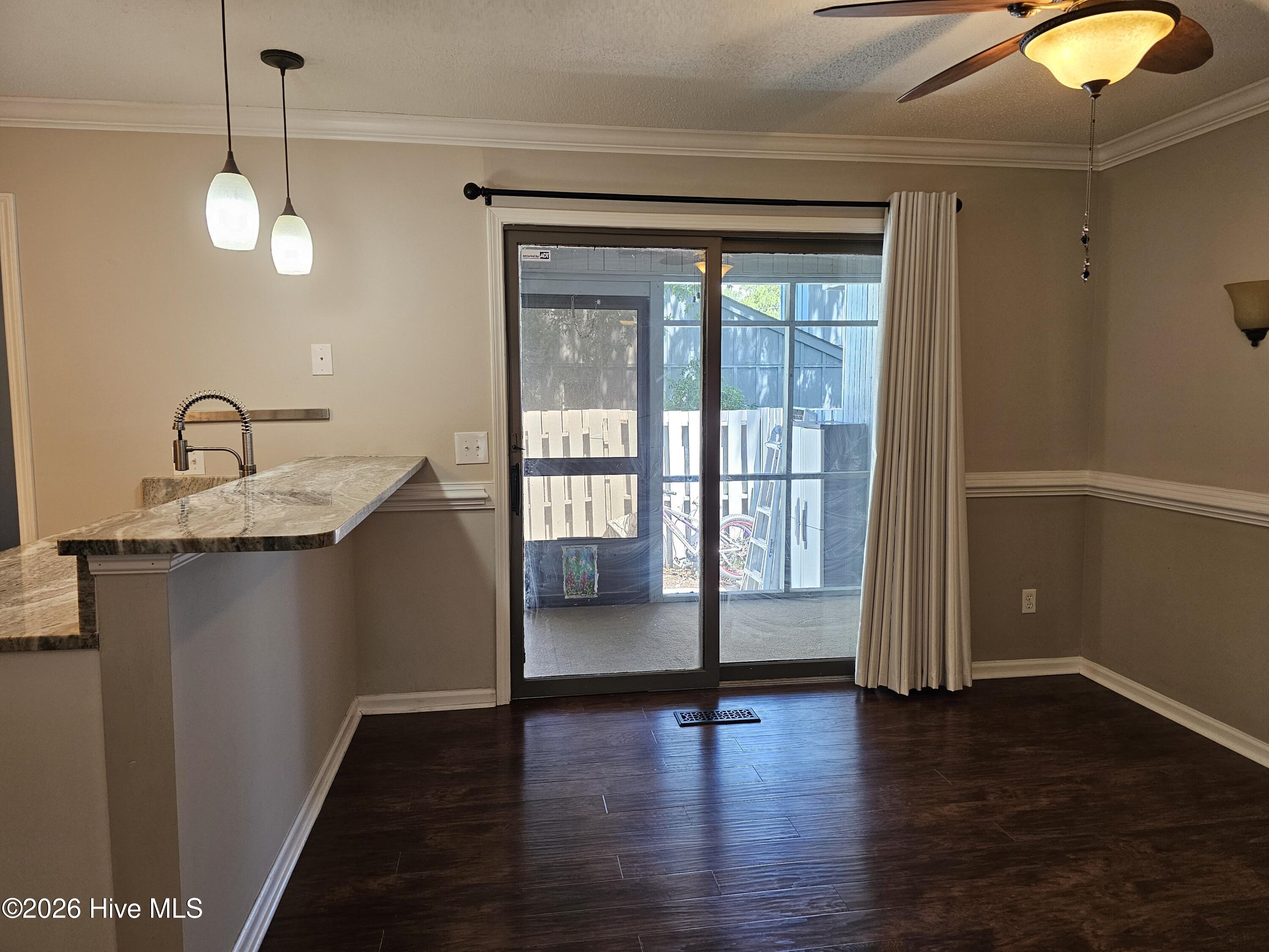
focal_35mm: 23
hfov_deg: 73.9
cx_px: 634
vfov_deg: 58.9
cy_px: 476
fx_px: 843
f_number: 1.7
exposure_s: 1/120
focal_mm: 6.3
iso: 160
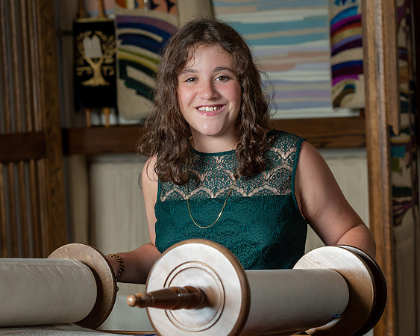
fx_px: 1582
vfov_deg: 12.1
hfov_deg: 15.1
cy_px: 155
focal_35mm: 127
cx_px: 220
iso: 400
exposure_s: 1/250
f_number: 5.6
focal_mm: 70
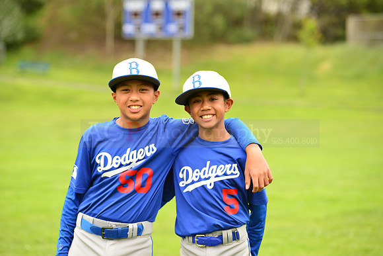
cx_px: 192
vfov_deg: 9.5
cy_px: 128
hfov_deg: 14.2
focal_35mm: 145
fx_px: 1543
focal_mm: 145
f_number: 5
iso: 160
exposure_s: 1/250
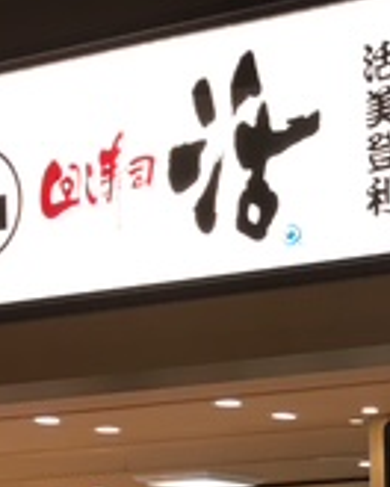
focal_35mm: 110
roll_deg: +0.8
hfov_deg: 13.1
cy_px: 661
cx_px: 609
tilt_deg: -0.5
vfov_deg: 16.4
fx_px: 1587
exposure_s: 1/30
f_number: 2.2
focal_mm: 4.15
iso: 32
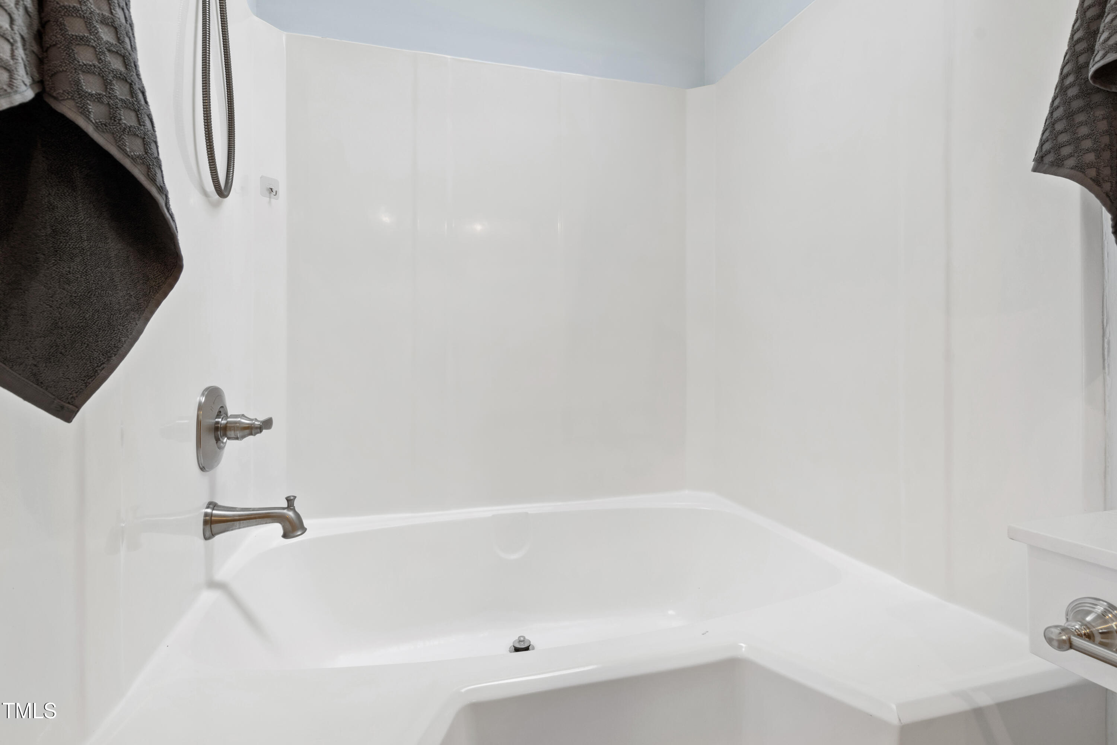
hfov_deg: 92.4
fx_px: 535
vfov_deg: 69.7
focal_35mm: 17
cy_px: 372
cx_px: 558
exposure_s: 1
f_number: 8
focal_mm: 11.5
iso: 100
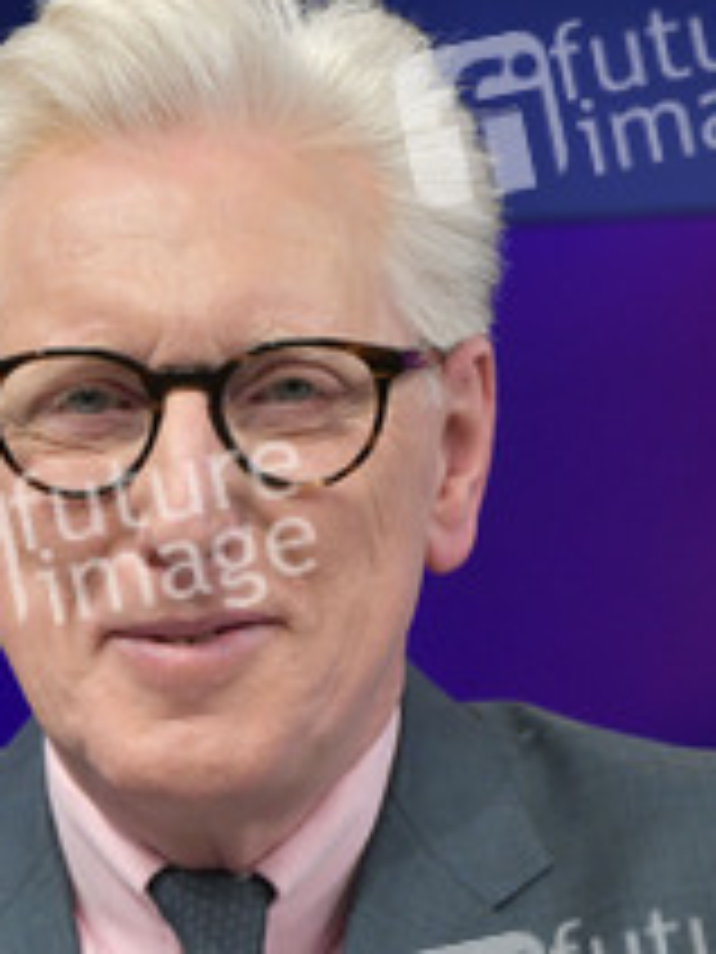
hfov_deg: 14.1
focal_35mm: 105
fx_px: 2896
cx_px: 216
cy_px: 774
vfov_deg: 18.5
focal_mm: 58
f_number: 6.3
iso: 2500
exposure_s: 1/250
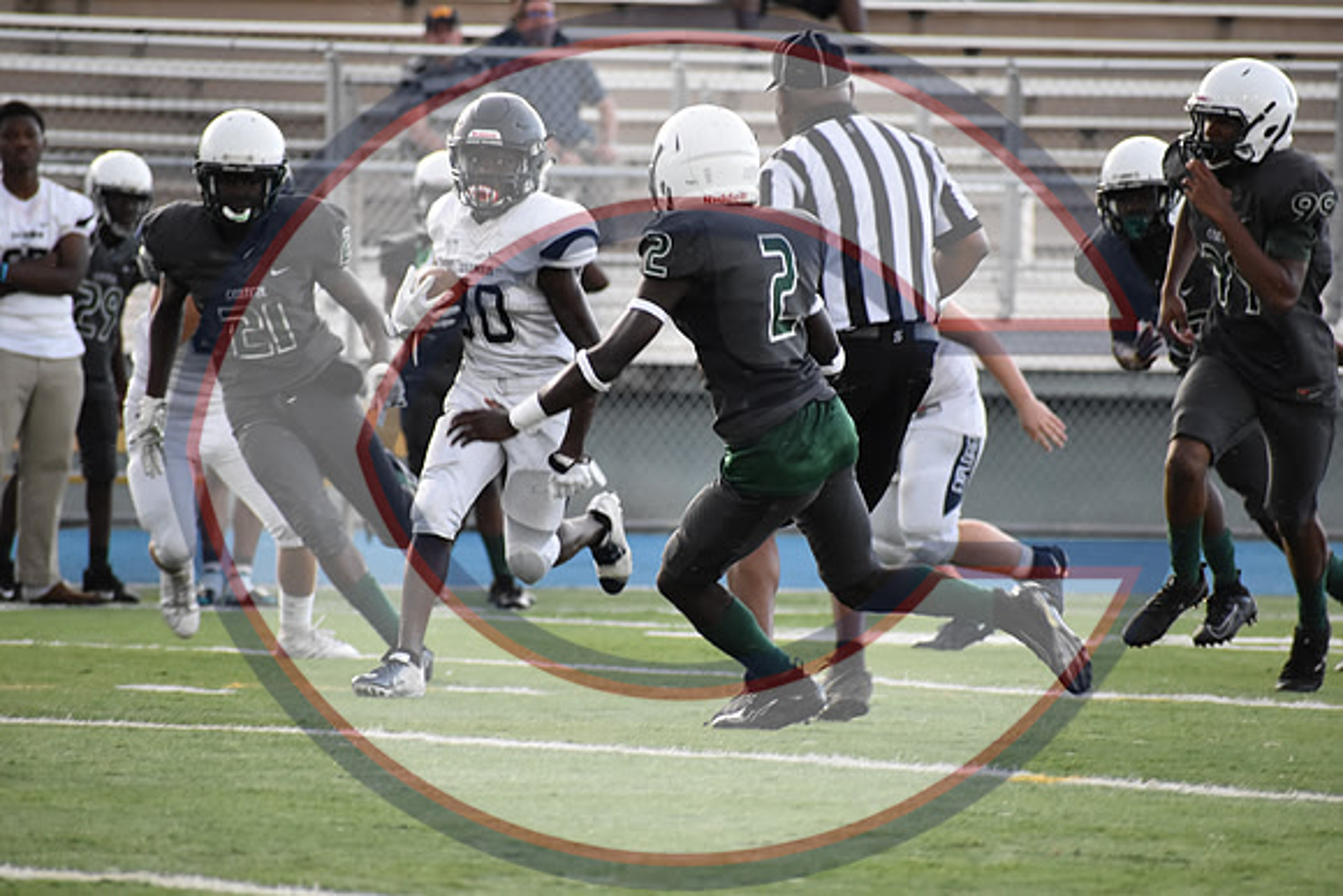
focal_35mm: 450
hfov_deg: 4.6
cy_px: 448
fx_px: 16791
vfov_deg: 3.1
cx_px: 672
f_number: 6.3
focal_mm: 300
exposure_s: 1/500
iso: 1800
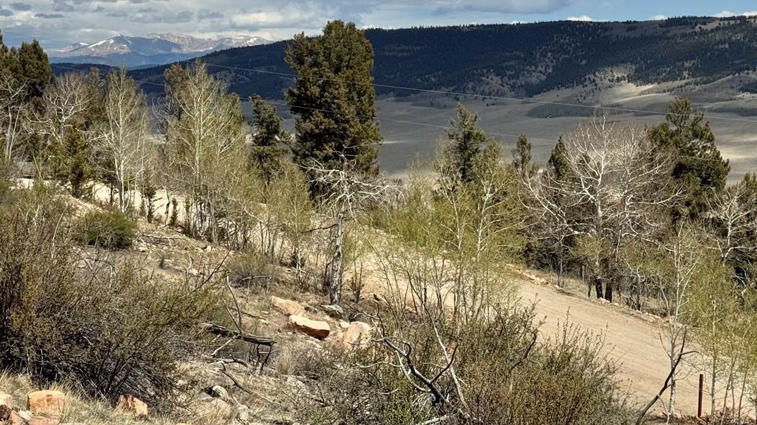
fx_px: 1565
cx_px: 256
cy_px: 107
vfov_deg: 15.4
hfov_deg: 27.0
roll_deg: +1.4
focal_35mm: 78
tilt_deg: -1.7
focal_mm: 6.76
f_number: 1.78
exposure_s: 1/9009
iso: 64
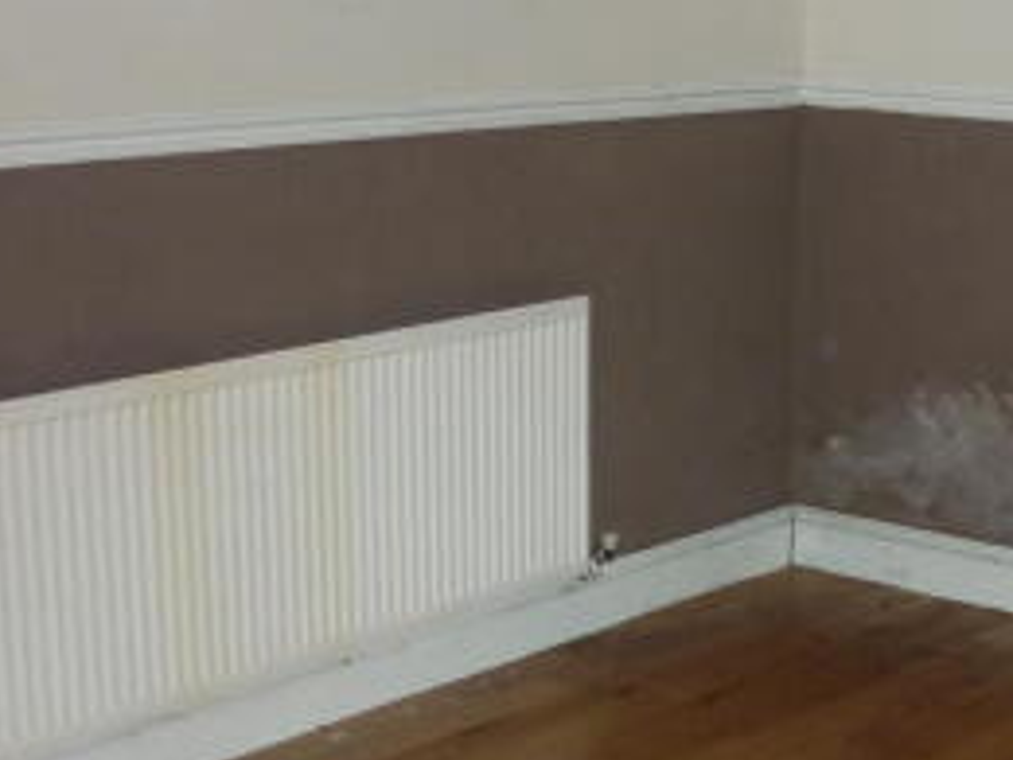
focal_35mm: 74
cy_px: 403
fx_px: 2166
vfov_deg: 19.9
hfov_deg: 25.5
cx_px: 914
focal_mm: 5.5
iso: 200
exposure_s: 1/60
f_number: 2.8
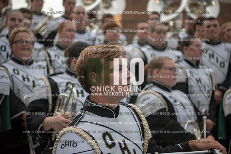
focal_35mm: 70
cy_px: 77
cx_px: 116
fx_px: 449
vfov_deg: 19.5
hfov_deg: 28.8
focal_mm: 70
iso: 800
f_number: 3.2
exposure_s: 1/1000
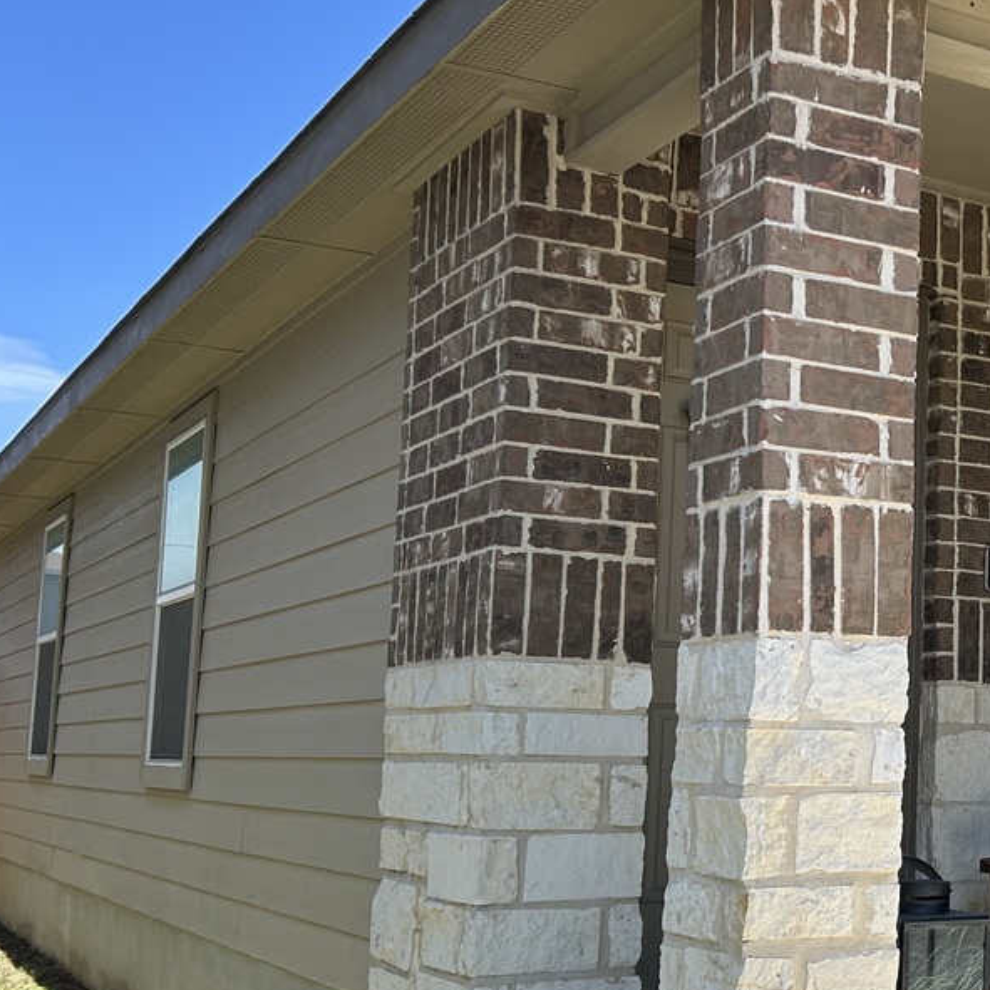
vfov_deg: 30.5
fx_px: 1812
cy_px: 566
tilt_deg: +5.7
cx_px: 1064
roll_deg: -0.3
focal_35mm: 56
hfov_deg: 28.1
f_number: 1.5
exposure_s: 1/1196
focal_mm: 5.7
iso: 50
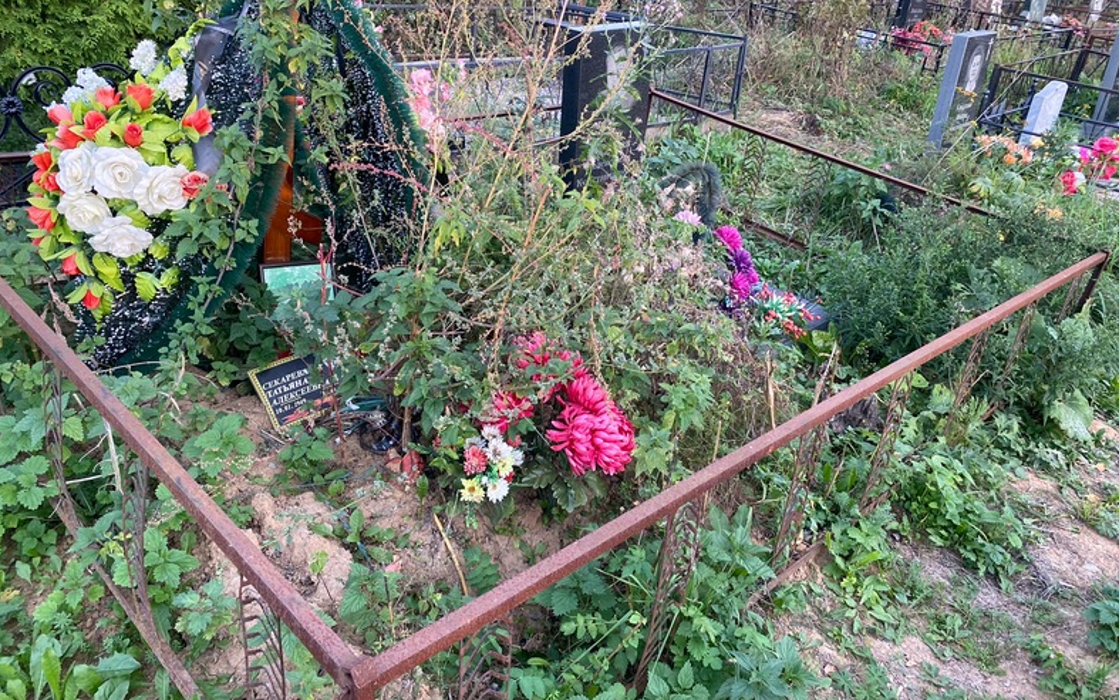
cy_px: 275
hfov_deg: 66.5
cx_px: 566
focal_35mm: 28
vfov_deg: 44.3
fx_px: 854
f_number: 1.8
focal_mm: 4.25
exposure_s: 1/122
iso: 64
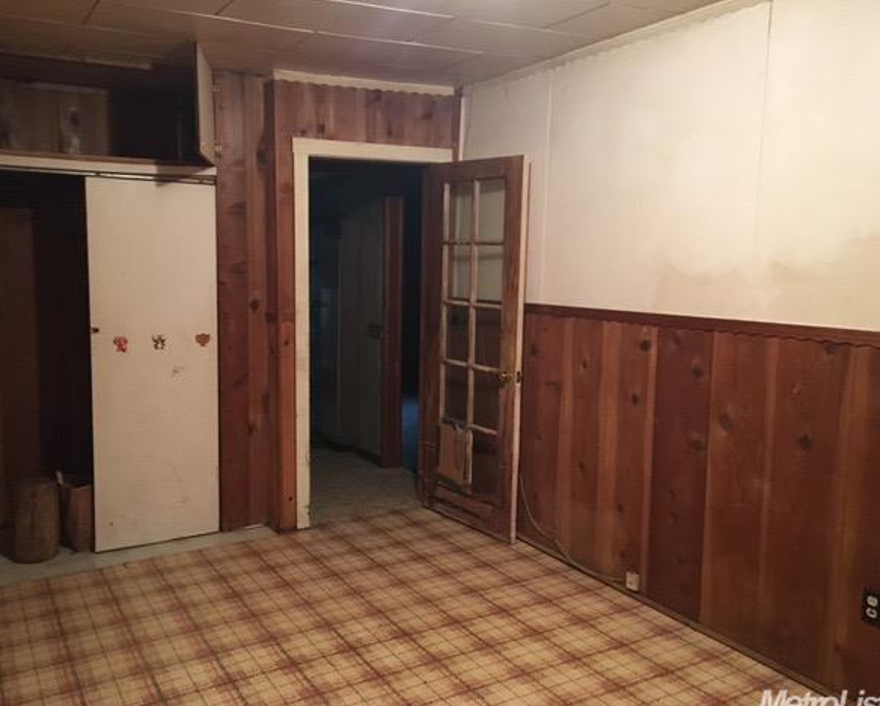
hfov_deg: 57.1
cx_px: 426
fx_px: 808
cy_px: 358
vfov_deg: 47.2
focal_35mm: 31
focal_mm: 4.15
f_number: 2.2
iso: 250
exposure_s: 1/15
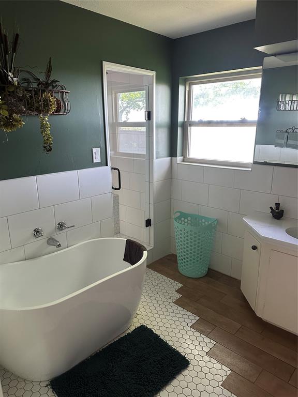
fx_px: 275
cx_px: 149
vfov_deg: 71.6
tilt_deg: -14.9
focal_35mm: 24
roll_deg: +0.5
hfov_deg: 56.8
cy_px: 198
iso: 400
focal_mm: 6.86
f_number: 1.78
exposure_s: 1/60
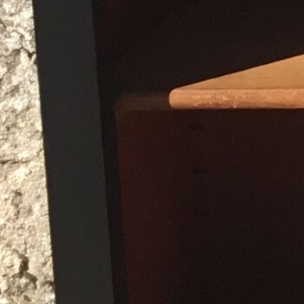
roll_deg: +3.4
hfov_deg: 6.4
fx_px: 2524
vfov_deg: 6.8
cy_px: -180
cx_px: 892
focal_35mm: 254
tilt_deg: -13.3
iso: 25
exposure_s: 1/947
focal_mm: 3.3
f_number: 2.4
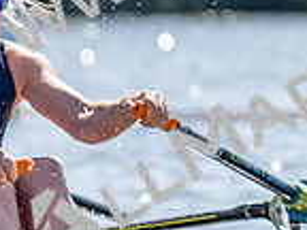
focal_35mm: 939
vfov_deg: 1.6
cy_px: 88
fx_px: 8328
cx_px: -151
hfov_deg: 2.1
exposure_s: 1/2000
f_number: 5.6
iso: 400
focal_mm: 243
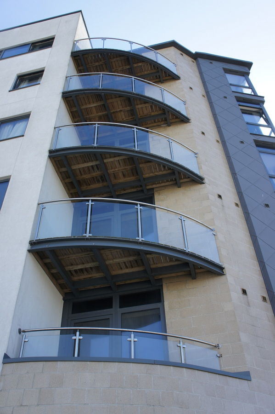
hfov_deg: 39.9
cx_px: 138
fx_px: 379
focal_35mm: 33
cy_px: 207
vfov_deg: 57.2
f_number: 8
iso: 200
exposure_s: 1/160
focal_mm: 22
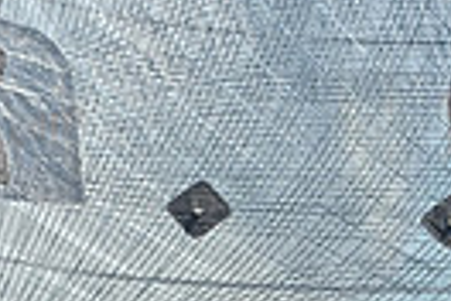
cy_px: 611
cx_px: 263
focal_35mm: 308
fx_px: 3858
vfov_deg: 4.4
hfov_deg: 6.7
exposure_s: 1/1600
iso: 250
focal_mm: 70
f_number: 4
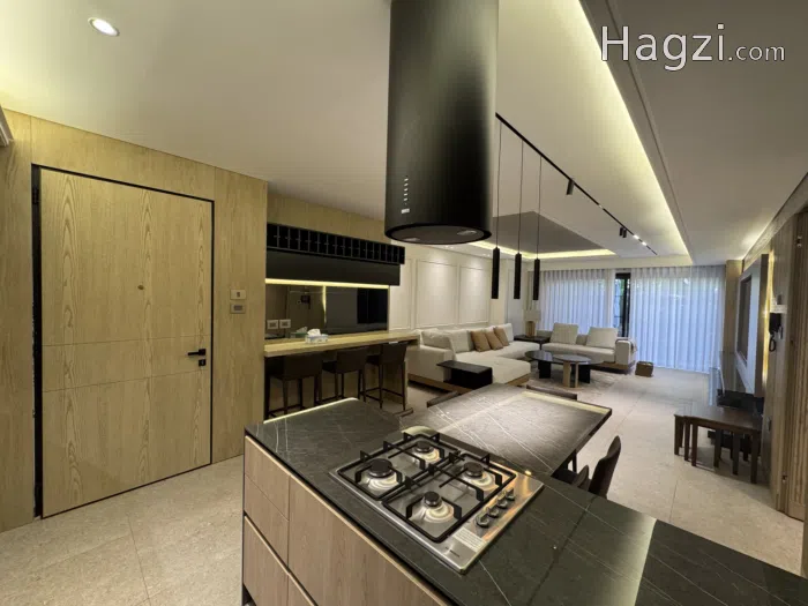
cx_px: 404
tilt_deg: -2.1
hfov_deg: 102.1
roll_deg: -1.9
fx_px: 327
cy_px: 303
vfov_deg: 85.7
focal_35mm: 14
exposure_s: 1/50
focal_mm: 2.22
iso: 160
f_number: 2.2
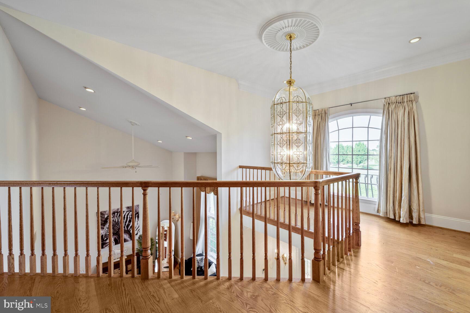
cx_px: 235
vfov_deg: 77.3
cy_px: 156
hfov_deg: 100.4
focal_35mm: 15
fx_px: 196
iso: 200
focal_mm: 15
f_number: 8
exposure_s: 1/20
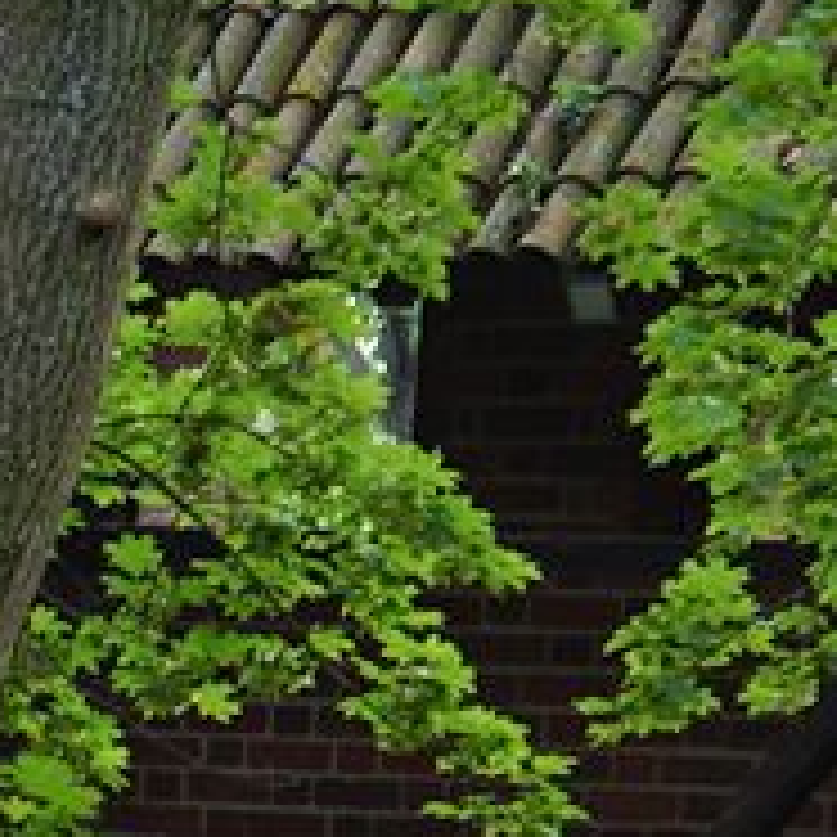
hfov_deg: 7.3
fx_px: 5991
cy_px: 1863
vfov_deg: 7.6
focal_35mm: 219
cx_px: -1413
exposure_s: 1/100
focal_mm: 24
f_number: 2.8
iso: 100
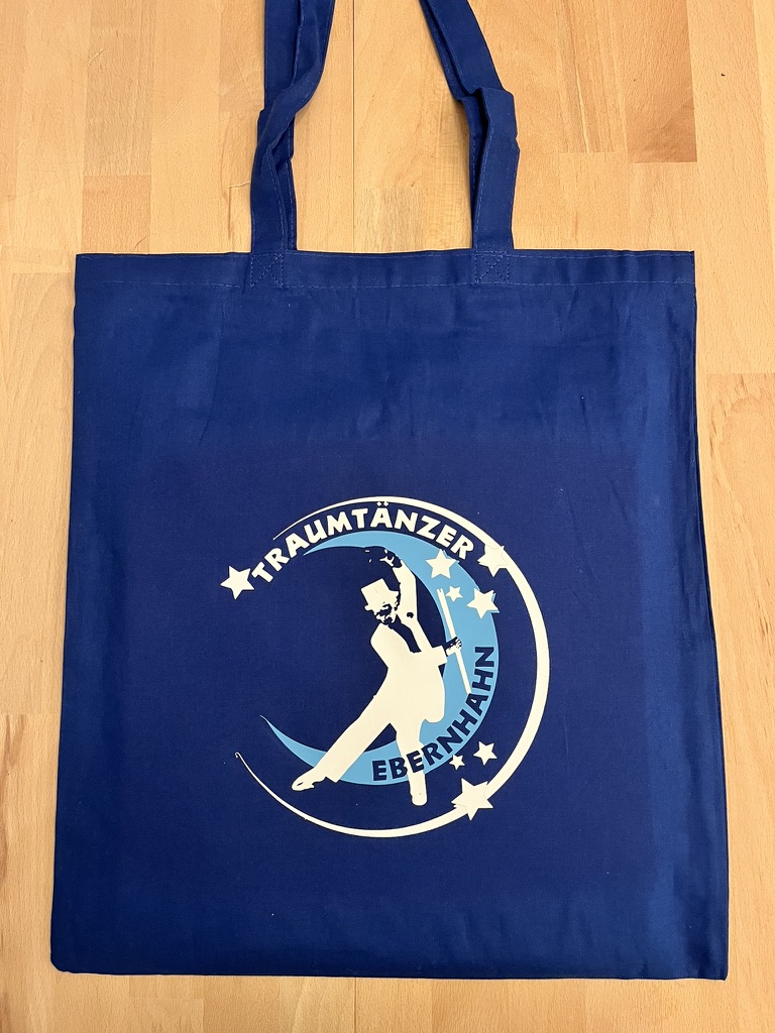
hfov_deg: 53.1
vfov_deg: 67.3
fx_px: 776
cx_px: 388
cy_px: 516
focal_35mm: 26
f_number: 1.6
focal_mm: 5.1
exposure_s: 1/50
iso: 500
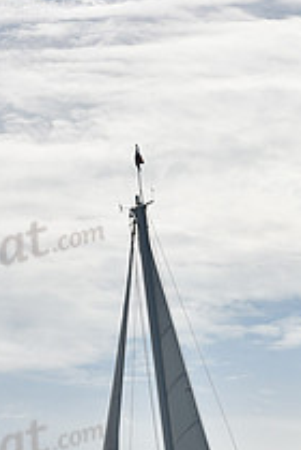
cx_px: 216
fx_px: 2425
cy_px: 545
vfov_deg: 10.4
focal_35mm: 194
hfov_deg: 7.1
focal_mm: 70
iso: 320
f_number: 13
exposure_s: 1/1250
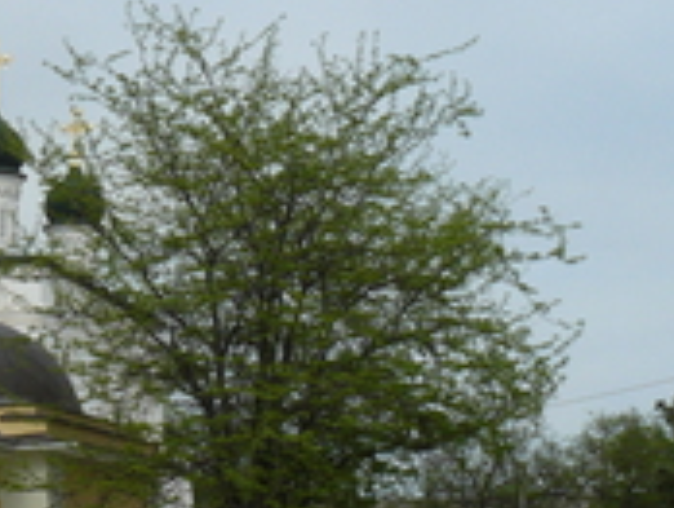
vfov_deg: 15.9
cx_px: -19
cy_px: 380
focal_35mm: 93
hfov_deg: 20.3
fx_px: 1813
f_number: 5.6
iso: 100
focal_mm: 6
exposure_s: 1/400
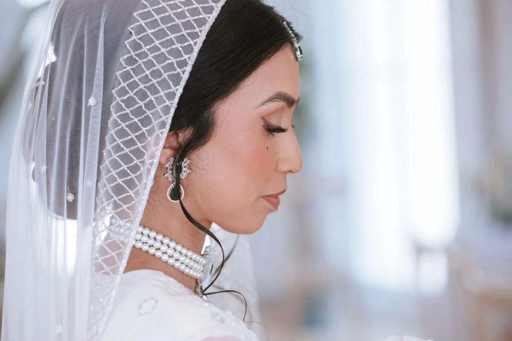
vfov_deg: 15.4
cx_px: 257
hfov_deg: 22.9
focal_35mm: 89
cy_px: 171
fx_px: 1262
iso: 125
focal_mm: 56
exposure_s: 1/200
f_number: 1.8
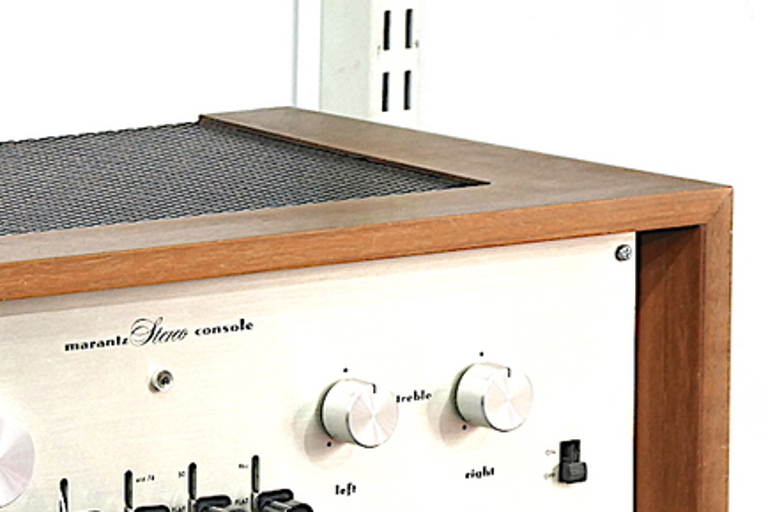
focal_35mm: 329
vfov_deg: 4.2
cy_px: 547
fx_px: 7016
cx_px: -42
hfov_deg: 6.2
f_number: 5.4
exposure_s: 1/6
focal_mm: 25.6
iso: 200
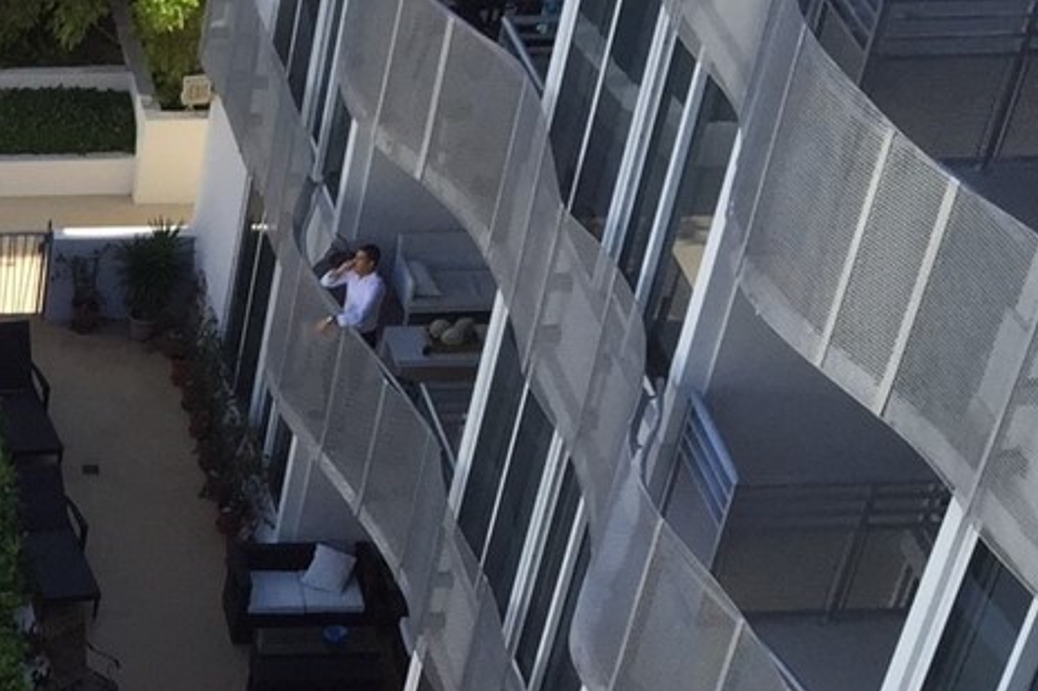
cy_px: 1181
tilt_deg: -45.2
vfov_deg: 12.2
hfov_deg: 17.8
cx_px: -483
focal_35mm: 104
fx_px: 2997
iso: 32
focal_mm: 4.15
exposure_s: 1/706
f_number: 2.2
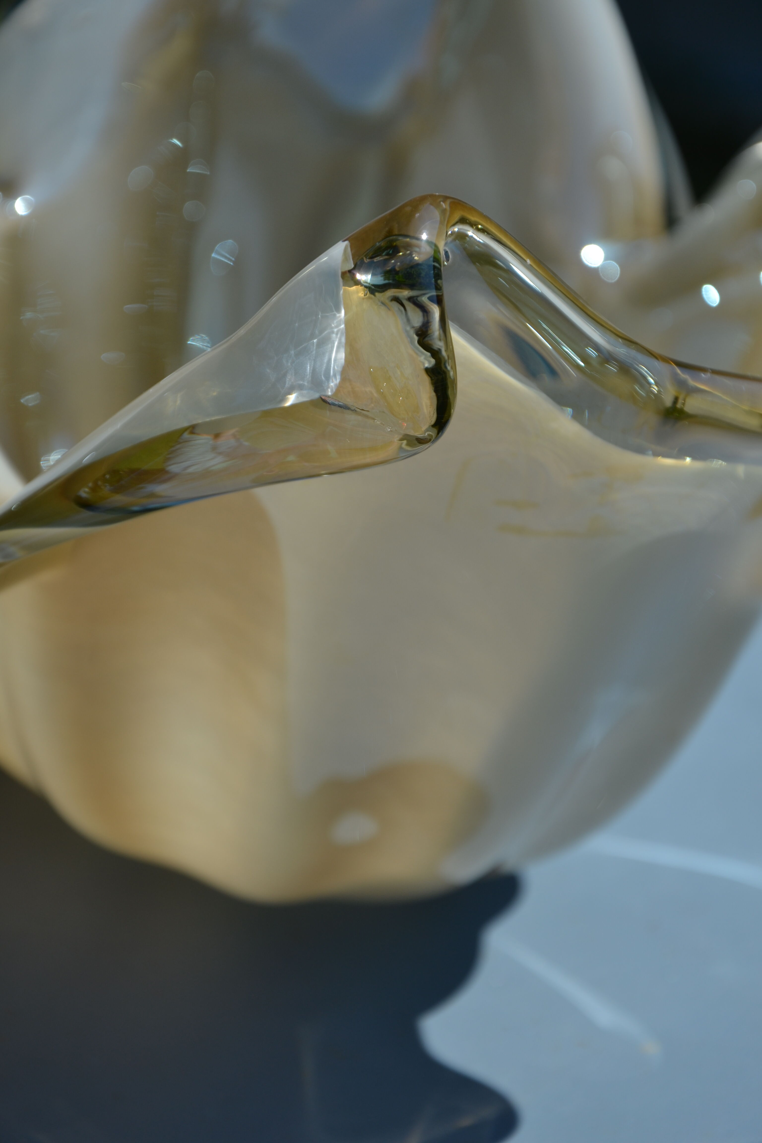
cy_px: 572
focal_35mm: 105
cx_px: 381
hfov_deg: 13.0
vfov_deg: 19.5
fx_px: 3333
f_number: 5.6
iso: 100
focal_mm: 70
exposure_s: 1/500
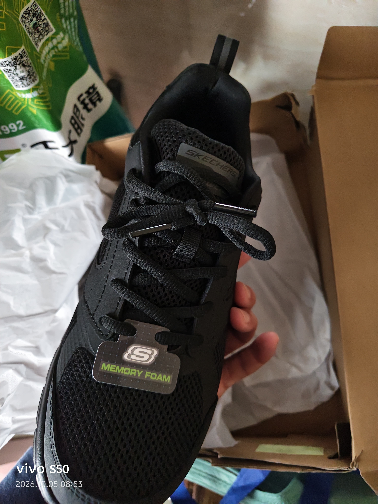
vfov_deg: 73.9
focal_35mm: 23
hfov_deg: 58.9
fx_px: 335
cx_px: 189
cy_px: 252
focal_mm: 5.56
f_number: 1.88
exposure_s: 1/14.3
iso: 5586
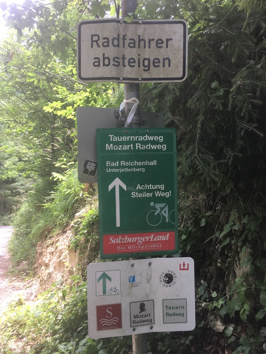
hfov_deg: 46.8
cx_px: 131
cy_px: 179
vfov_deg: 59.9
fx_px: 307
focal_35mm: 30
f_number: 2.2
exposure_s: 1/100
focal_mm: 4.15
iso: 40
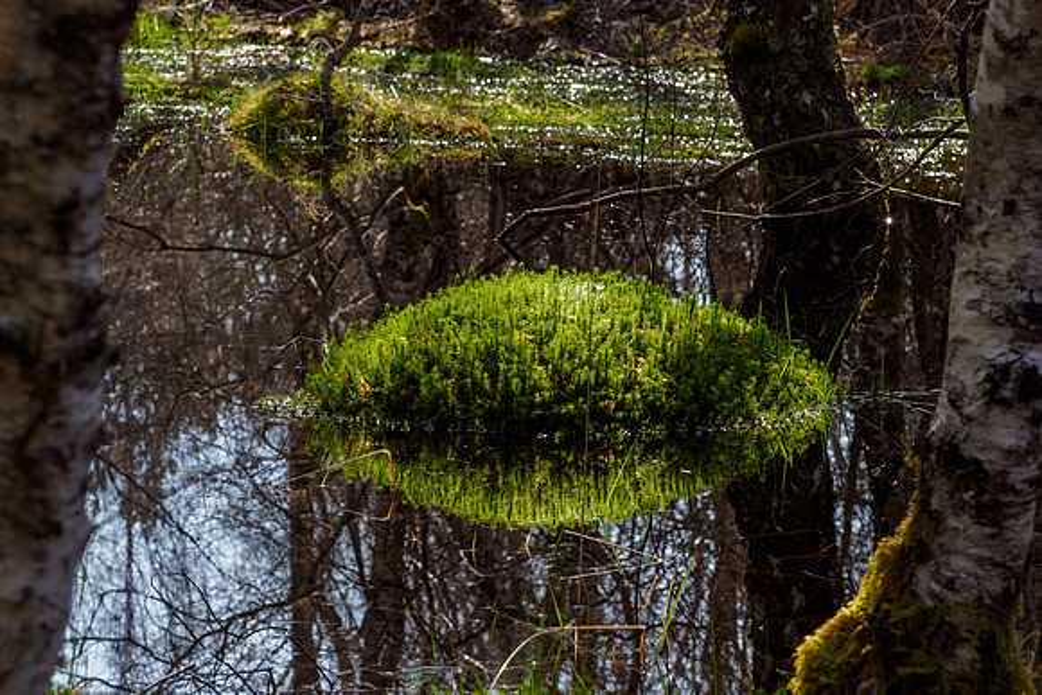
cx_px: 600
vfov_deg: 8.2
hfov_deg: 12.3
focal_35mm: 167
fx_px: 4845
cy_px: 324
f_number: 7.1
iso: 200
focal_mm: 64
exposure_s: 1/125
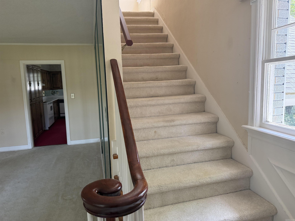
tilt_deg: -5.7
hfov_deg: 71.6
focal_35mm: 24
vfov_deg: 56.8
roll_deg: +1.8
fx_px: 205
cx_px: 148
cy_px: 110
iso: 200
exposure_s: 1/172
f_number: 1.78
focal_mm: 6.76
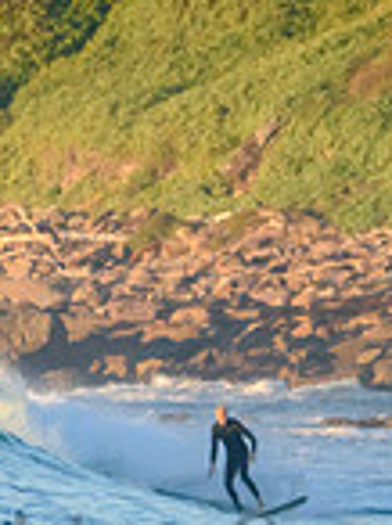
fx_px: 45491
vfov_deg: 0.7
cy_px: 538
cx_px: 385
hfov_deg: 0.5
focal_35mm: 3004
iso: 640
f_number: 5.6
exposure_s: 1/1250
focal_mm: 500
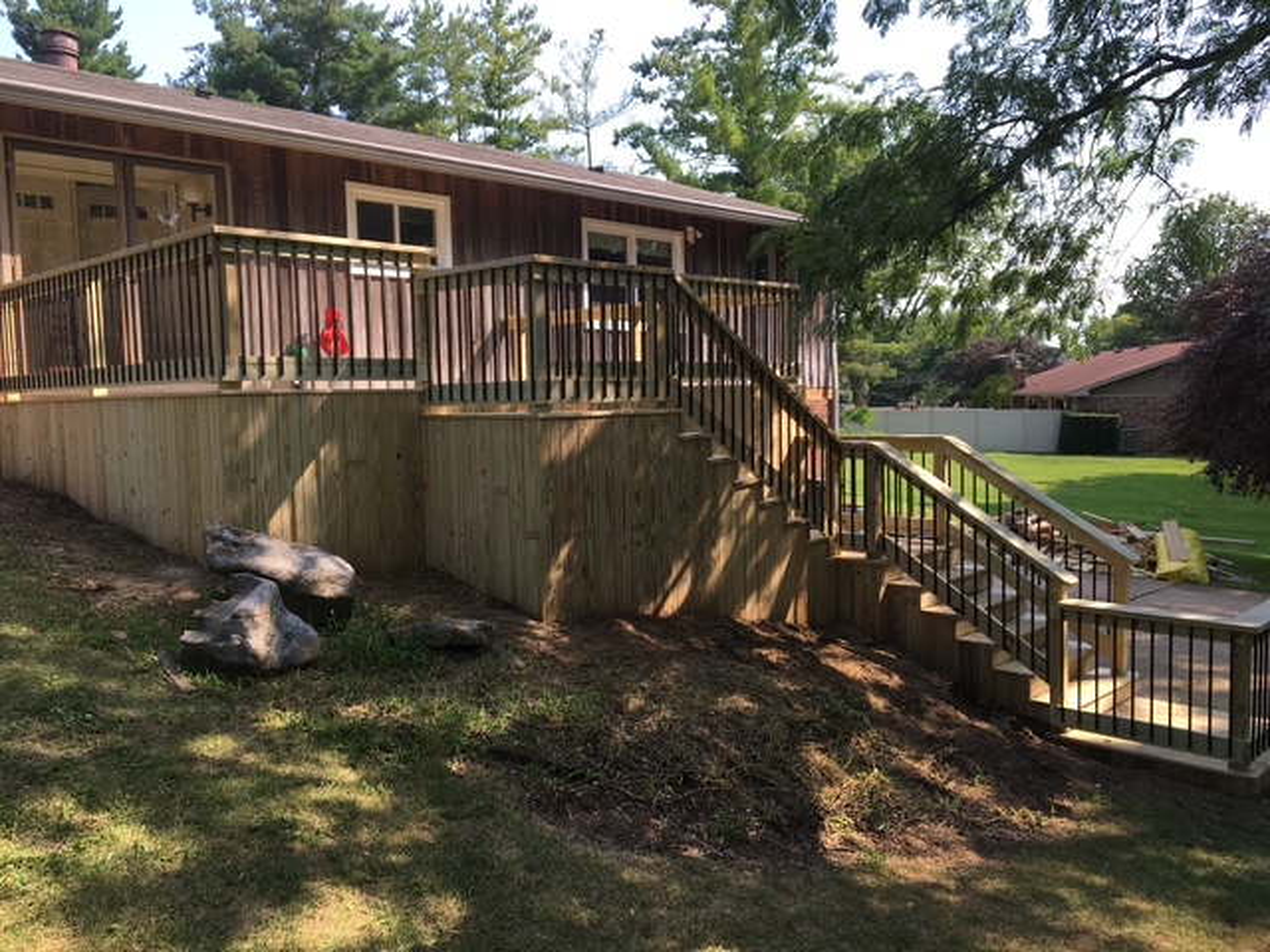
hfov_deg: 61.7
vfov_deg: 48.2
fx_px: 1064
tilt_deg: -3.8
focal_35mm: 29
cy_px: 476
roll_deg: +2.0
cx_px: 635
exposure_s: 1/487
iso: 25
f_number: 2.2
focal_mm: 4.15
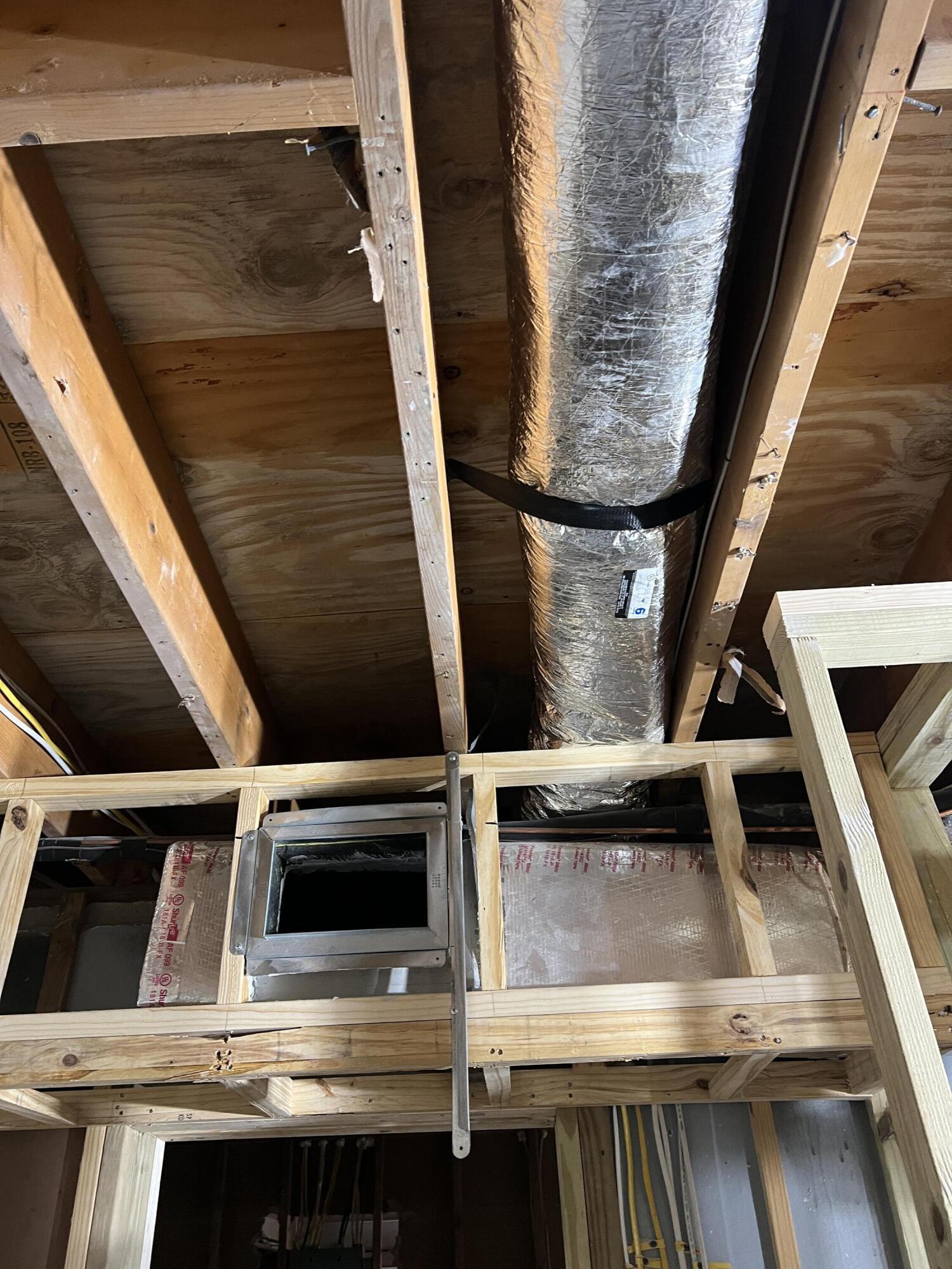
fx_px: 953
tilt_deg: +35.4
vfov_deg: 67.3
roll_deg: +2.2
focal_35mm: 26
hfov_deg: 53.1
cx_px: 476
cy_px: 634
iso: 200
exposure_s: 1/60
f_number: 1.5
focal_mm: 5.7
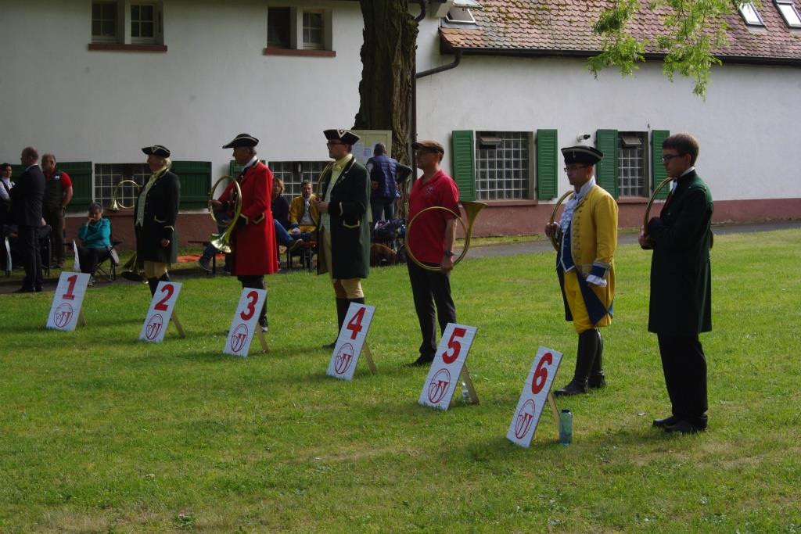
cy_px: 267
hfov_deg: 27.0
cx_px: 400
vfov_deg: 18.2
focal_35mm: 75
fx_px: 1669
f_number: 11
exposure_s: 1/100
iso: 400
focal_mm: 50
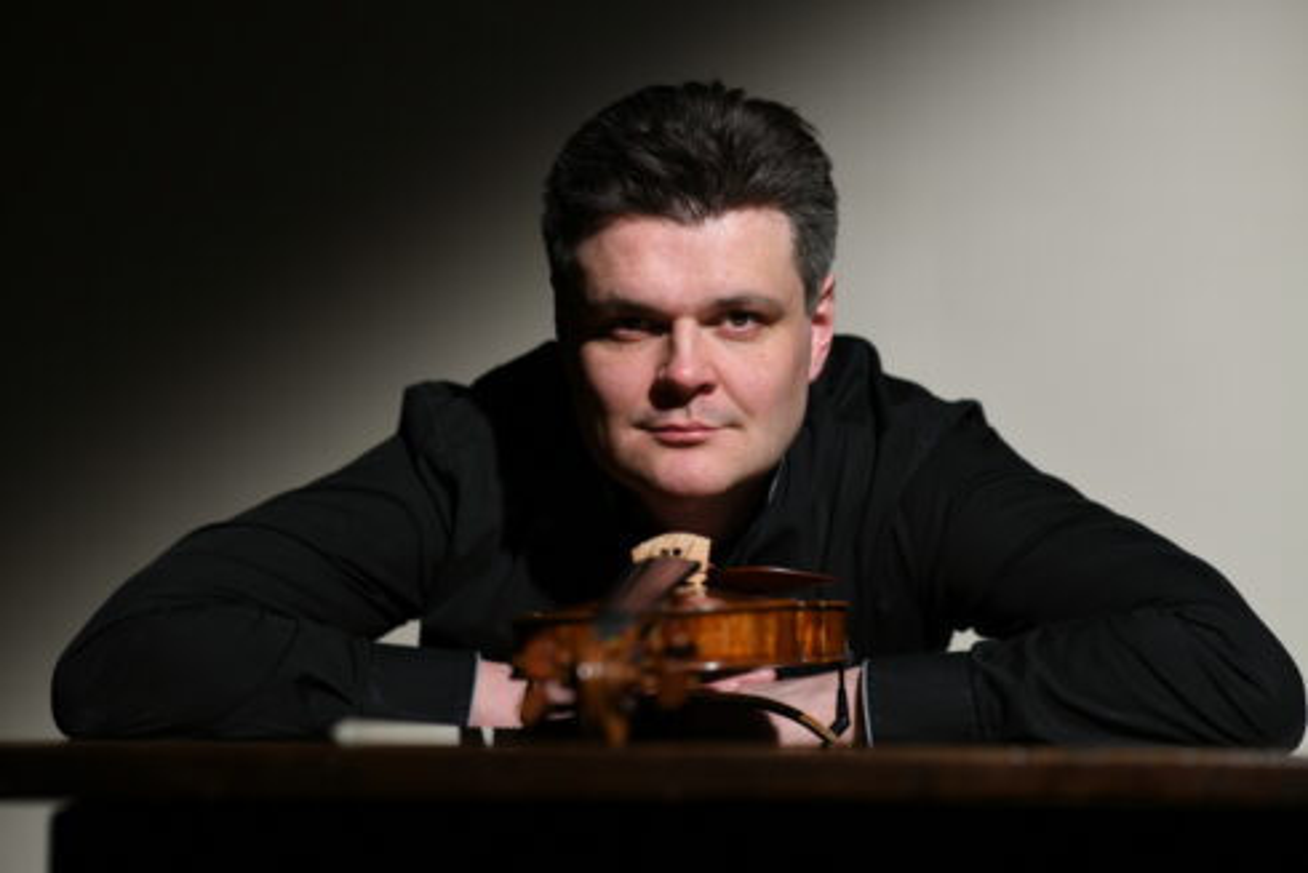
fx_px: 3089
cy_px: 436
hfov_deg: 23.9
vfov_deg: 16.1
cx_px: 654
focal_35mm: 85
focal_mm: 85
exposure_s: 1/500
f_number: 3.2
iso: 200
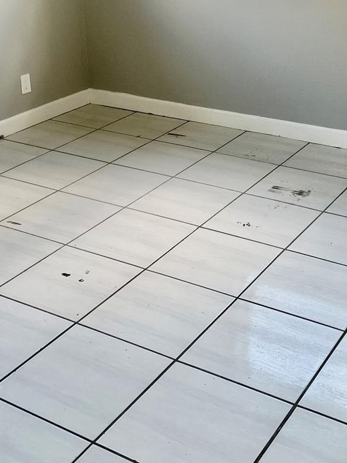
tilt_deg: -18.5
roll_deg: +0.9
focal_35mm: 54
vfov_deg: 34.9
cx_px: 213
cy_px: 125
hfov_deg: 27.0
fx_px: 722
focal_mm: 5.7
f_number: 1.5
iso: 80
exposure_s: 1/121
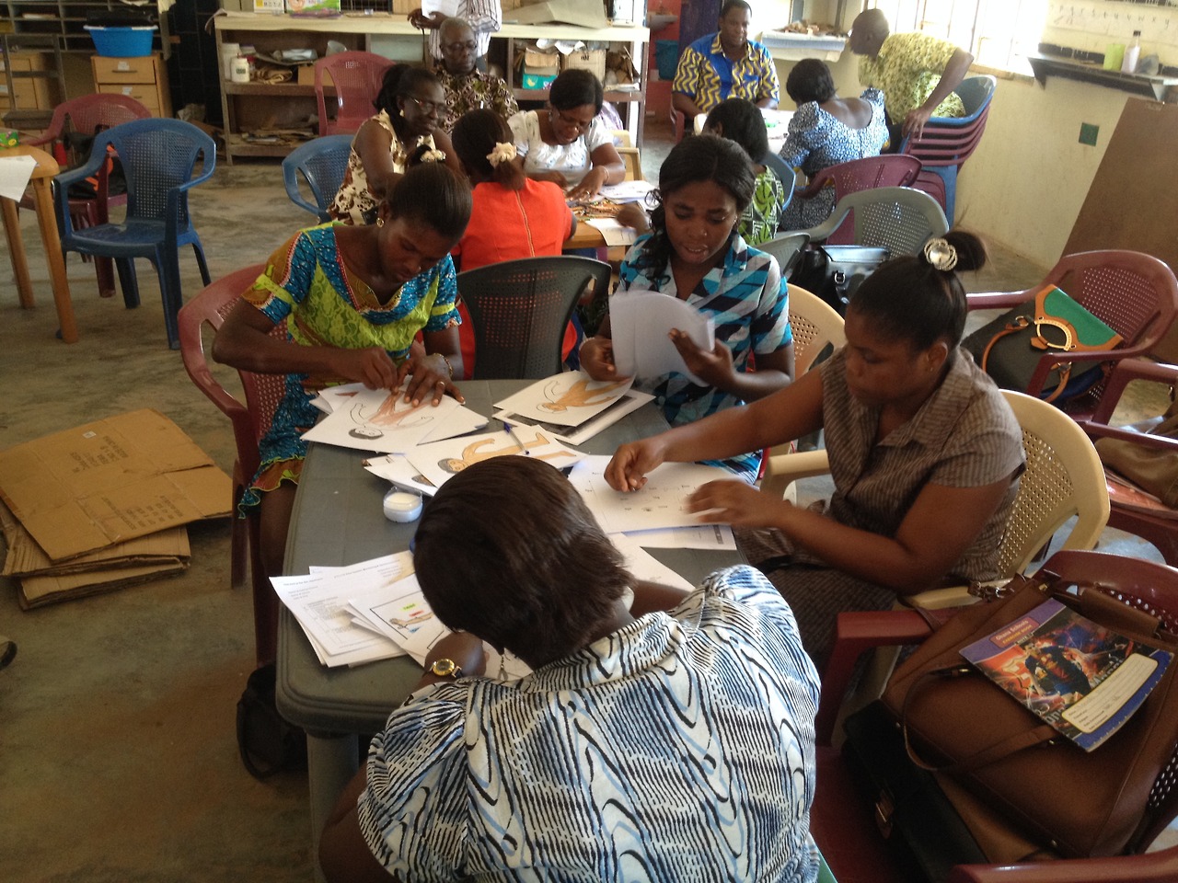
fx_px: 1191
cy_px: 442
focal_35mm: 35
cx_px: 589
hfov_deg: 52.6
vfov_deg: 40.7
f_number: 2.4
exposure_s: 1/20
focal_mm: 4.28
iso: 125
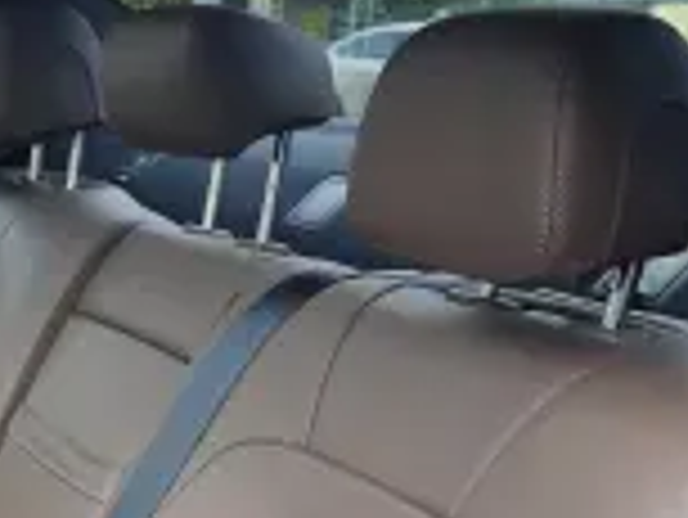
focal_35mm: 54
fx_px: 1074
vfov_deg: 25.1
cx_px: 31
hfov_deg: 33.1
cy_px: 577
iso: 80
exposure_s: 1/100
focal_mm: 6.55
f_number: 1.6
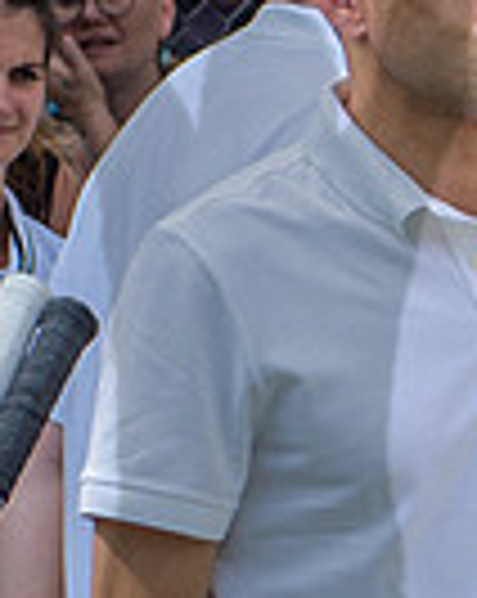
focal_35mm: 483
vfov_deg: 4.0
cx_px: 811
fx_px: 8543
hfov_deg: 3.2
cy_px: 557
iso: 100
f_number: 4
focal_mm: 70
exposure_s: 1/1250
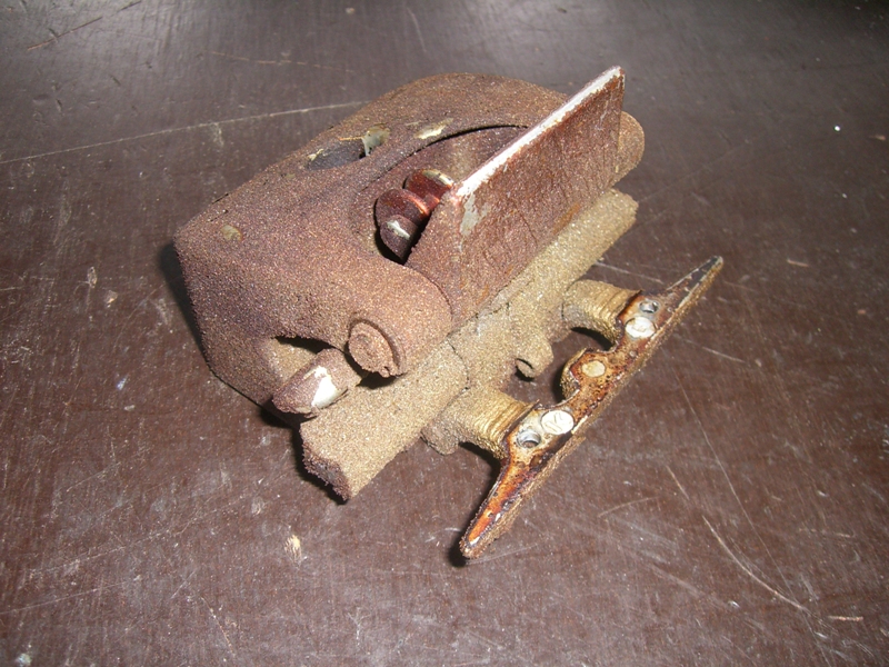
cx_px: 444
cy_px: 334
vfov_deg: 37.7
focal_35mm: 38
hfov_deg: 49.0
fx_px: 976
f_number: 2.7
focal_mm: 6.2
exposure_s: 1/60
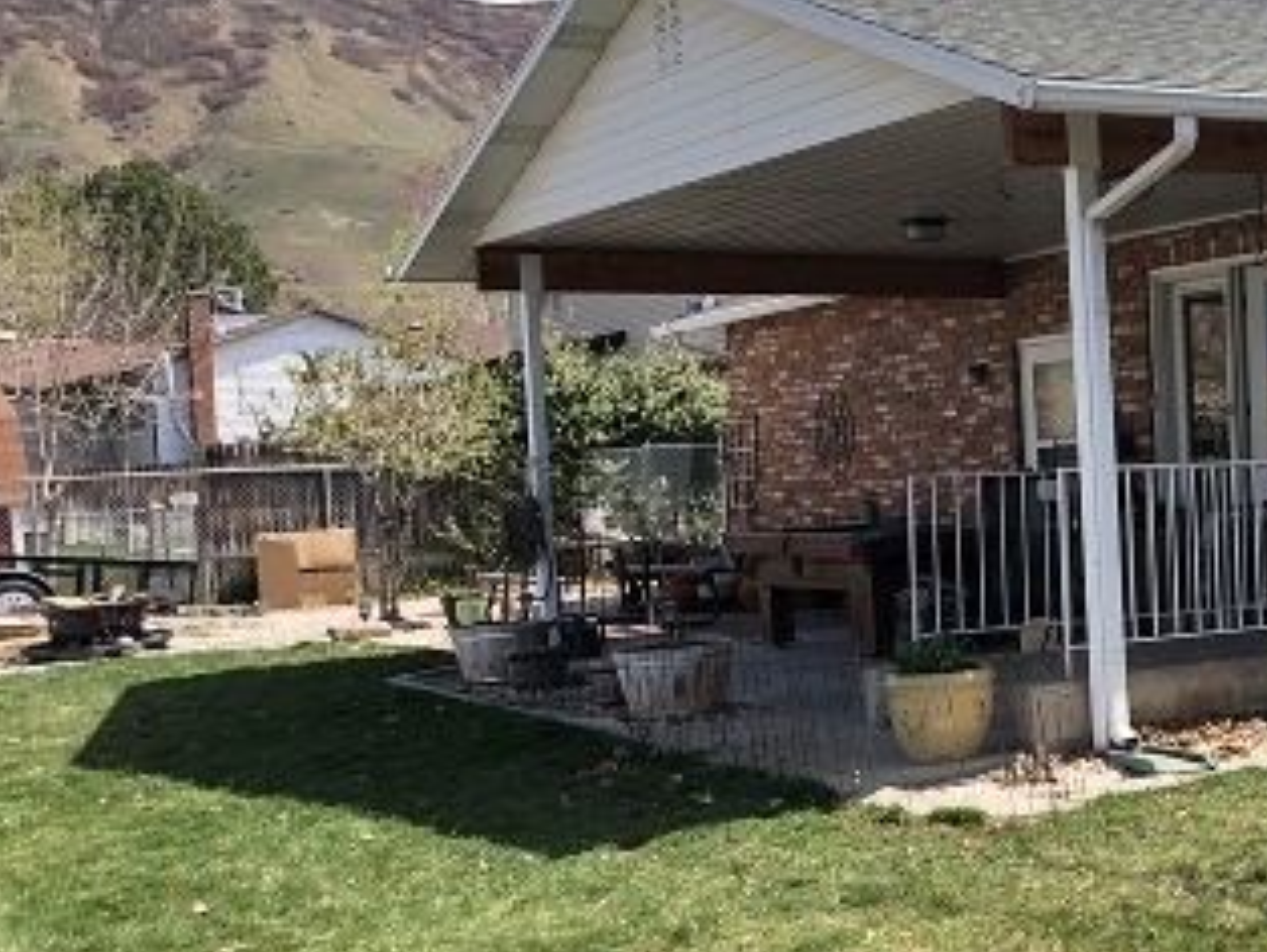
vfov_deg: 25.6
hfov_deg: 31.3
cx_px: 1263
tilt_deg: -3.4
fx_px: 2088
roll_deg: +2.7
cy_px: 577
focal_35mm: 57
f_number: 1.8
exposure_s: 1/1130
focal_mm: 3.99
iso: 20
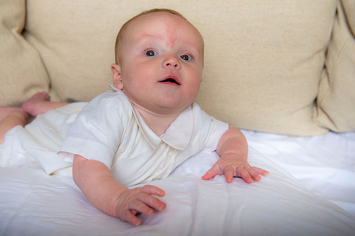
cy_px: 118
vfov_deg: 28.0
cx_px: 178
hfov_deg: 41.1
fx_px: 473
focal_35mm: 48
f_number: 5
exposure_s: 1/200
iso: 200
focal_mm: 48
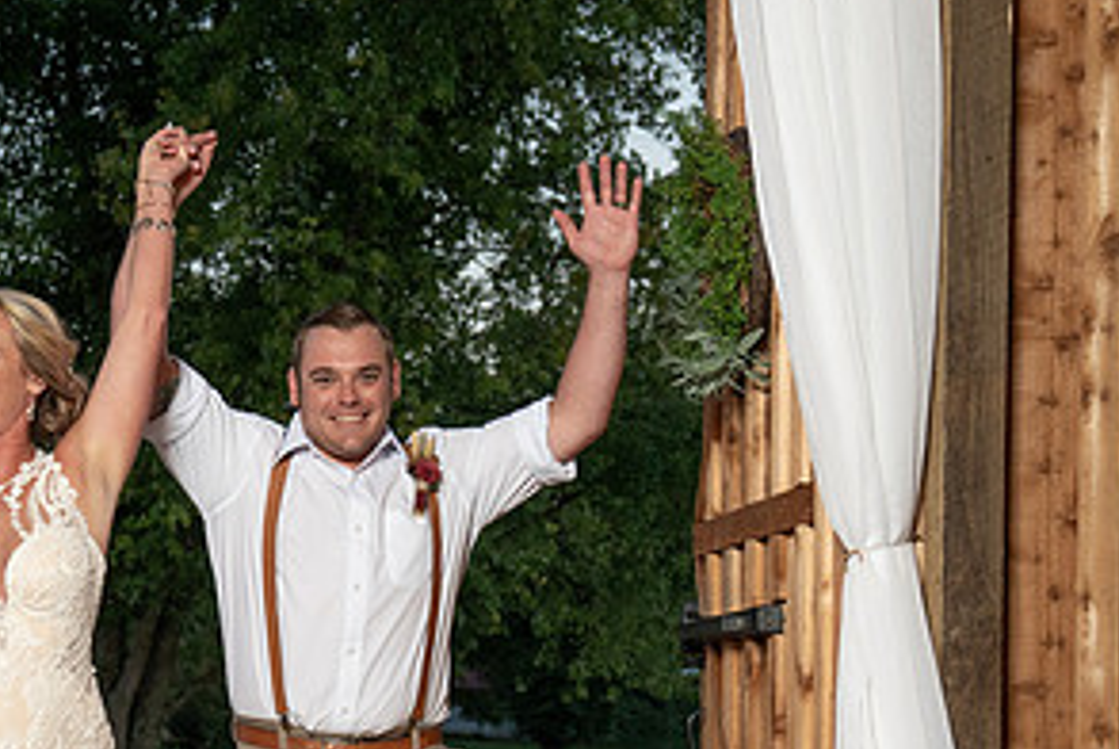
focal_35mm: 93
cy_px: 754
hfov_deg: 21.6
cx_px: 208
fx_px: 2894
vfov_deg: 14.5
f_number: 4
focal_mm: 40
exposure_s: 1/200
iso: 1000
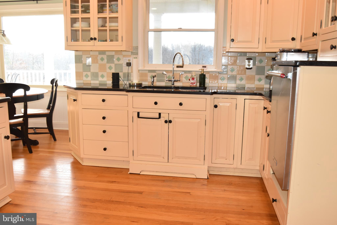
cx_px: 168
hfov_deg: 61.9
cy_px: 112
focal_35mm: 30
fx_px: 281
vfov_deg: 43.6
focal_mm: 20
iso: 640
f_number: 5.6
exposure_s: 1/125
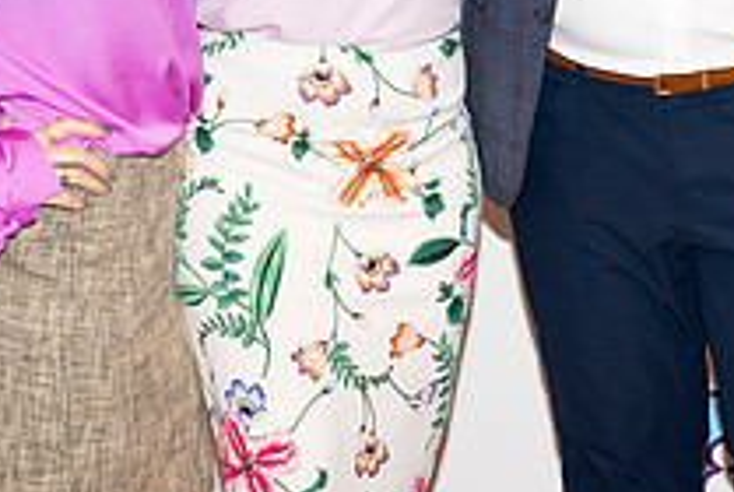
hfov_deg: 13.6
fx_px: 3022
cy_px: -78
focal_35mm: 148
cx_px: 764
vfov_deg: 9.2
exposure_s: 1/160
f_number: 5.6
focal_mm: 48
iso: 800
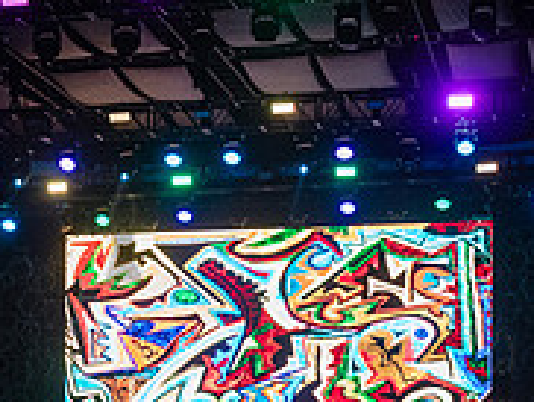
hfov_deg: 18.2
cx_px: 120
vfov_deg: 13.4
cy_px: 516
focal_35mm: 107
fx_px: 1653
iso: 5000
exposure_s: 1/500
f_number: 4.5
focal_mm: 35
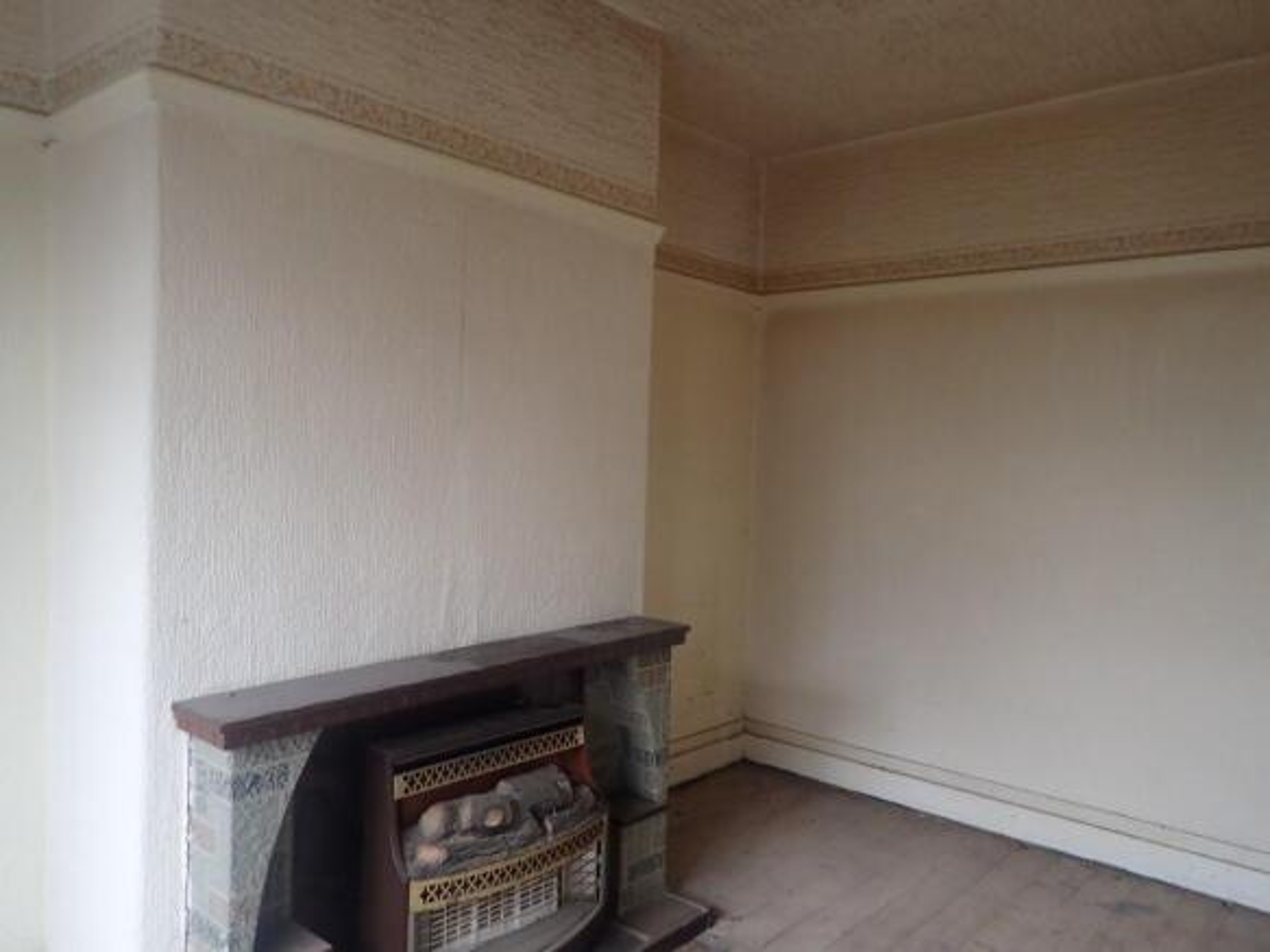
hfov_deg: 69.4
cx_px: 635
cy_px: 476
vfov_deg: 54.9
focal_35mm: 25
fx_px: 917
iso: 200
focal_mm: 4.5
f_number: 2
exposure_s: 1/30
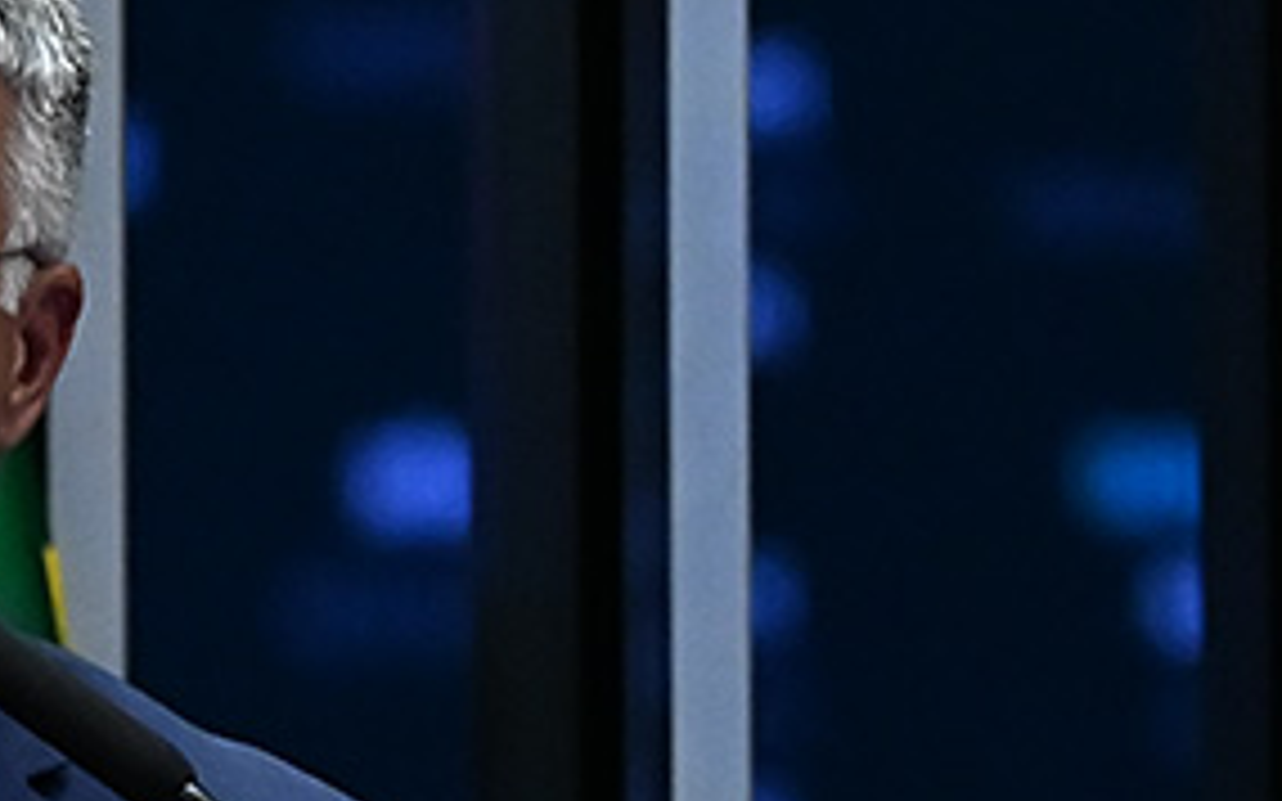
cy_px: 630
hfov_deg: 2.3
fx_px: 32137
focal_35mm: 920
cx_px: -256
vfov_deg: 1.4
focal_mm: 200
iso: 2000
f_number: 2.8
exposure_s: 1/250
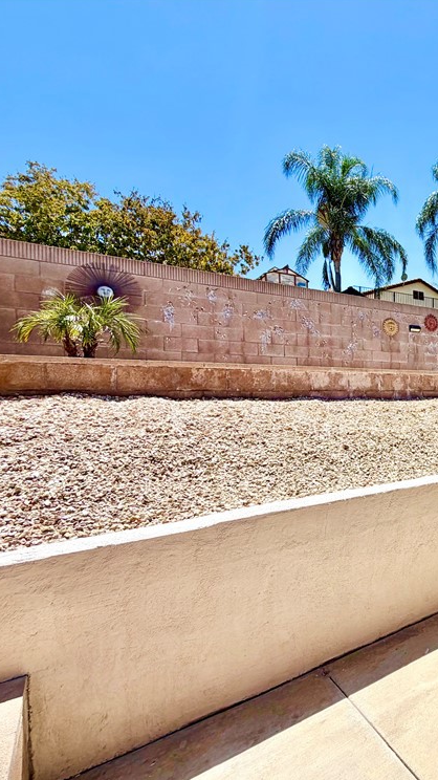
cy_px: 396
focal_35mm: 21
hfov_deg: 42.7
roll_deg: +1.6
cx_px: 476
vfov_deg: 83.9
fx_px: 434
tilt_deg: -0.1
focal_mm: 2.22
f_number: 2.2
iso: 20
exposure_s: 1/1087
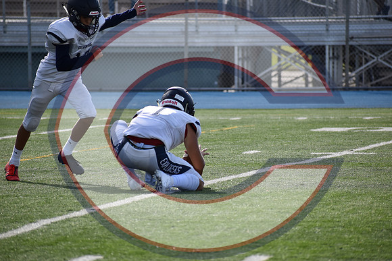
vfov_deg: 4.0
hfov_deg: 6.0
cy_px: 130
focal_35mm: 345
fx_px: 3757
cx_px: 196
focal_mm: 230
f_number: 6.3
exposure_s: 1/1600
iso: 400
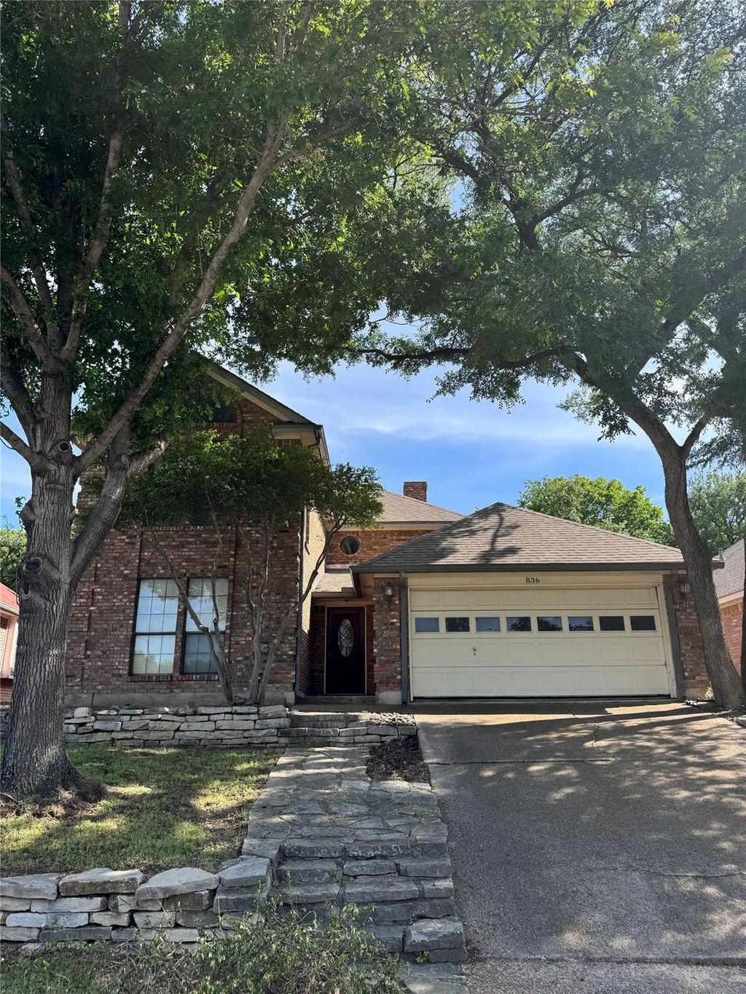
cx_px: 373
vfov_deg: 71.6
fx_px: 690
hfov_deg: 56.8
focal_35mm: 24
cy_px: 497
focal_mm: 6.76
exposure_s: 1/1456
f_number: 1.78
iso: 80
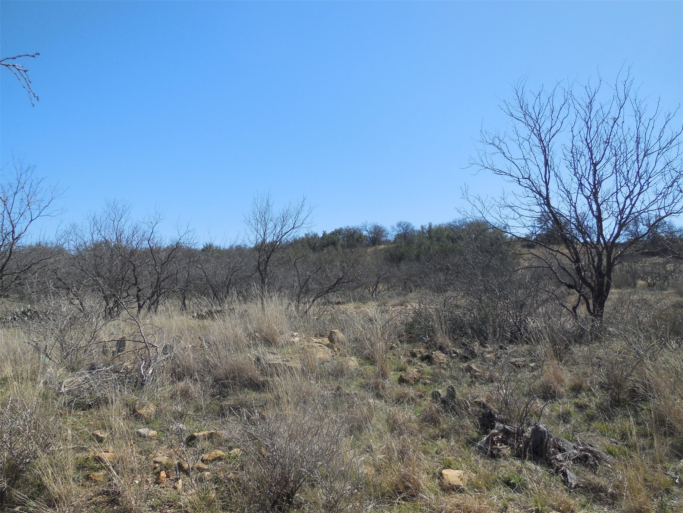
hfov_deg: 69.4
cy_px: 256
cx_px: 342
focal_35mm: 25
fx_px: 493
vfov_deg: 54.9
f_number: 3.1
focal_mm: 4.5
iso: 125
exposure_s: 1/1600
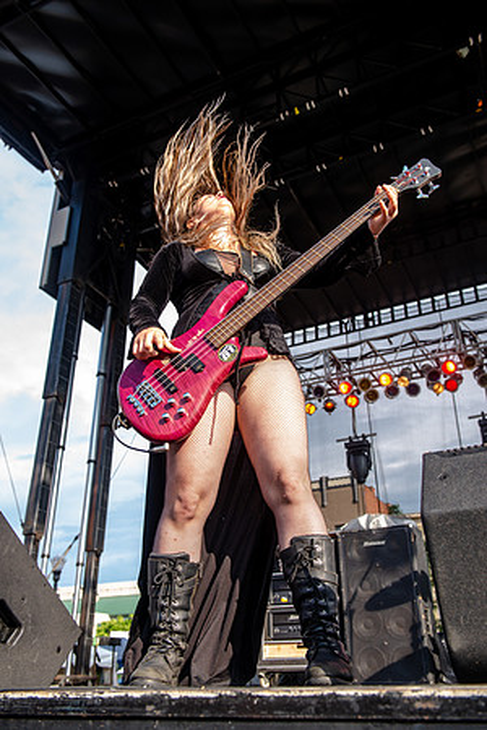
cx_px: 244
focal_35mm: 32
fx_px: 649
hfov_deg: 41.1
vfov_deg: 58.7
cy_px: 365
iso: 400
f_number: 4
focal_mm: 32
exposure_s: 1/640
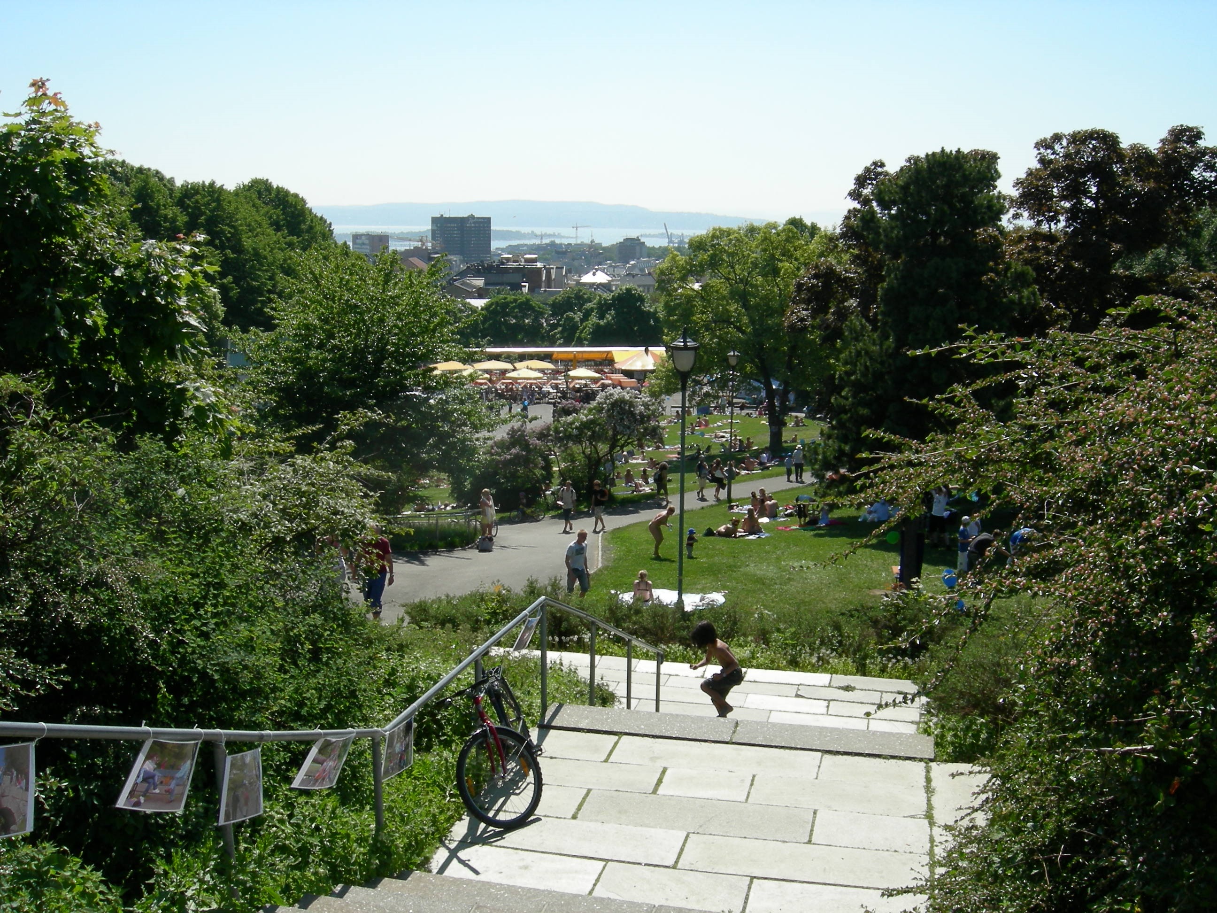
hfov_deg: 51.4
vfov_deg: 39.7
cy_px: 456
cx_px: 608
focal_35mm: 36
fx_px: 1266
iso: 64
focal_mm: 7.5
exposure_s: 1/271
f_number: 6.8
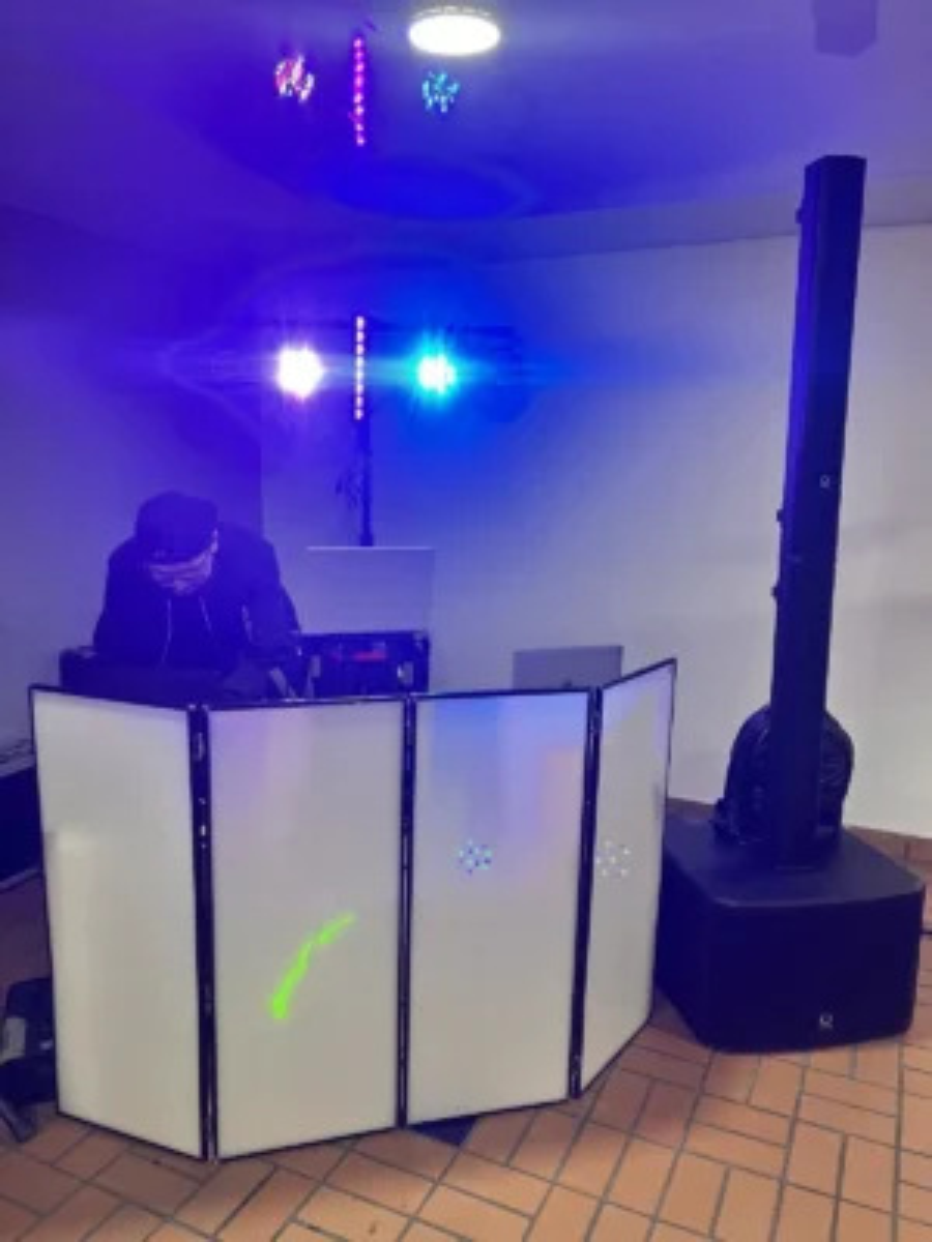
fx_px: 933
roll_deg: -0.5
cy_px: 621
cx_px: 466
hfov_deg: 53.1
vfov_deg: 67.3
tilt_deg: -7.8
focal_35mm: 26
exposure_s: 1/60
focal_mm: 5.7
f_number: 1.5
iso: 100
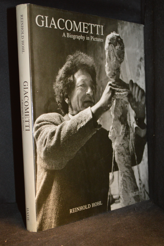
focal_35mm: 63
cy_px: 123
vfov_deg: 31.9
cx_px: 82
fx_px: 431
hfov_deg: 21.5
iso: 1800
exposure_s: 1/30
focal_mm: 42
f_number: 5.3
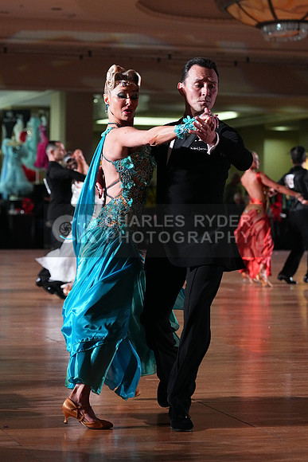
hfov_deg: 11.9
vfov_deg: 17.8
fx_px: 1475
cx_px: 154
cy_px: 231
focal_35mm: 115
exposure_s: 1/400
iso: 6400
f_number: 5
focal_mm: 115
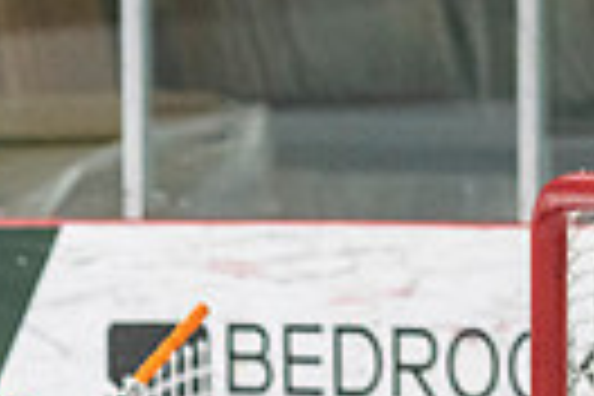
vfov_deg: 2.2
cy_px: 539
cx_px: -146
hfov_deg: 3.3
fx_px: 10180
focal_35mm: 617
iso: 2500
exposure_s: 1/640
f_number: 3.2
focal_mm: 100
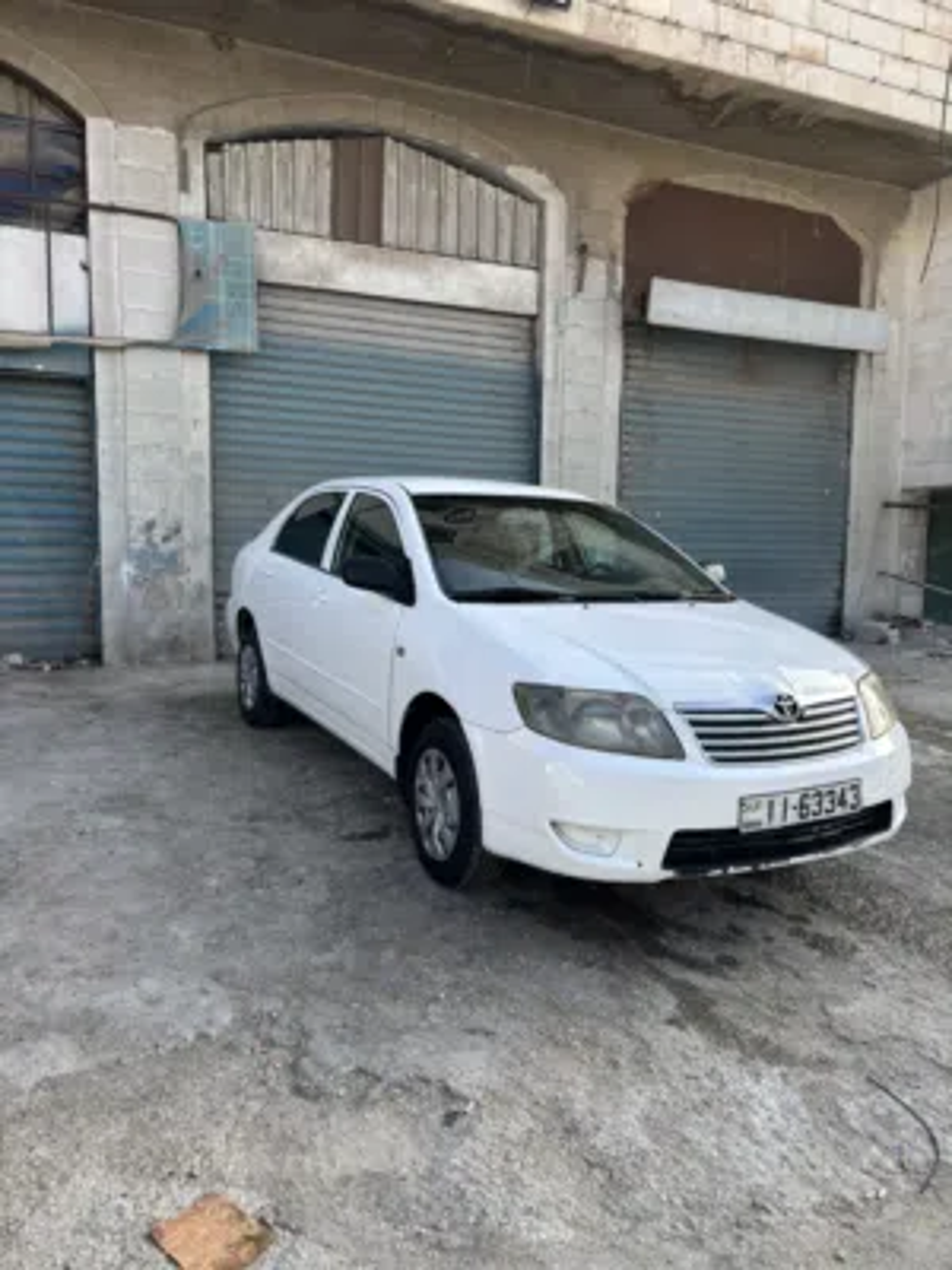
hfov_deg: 53.1
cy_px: 635
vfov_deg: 67.3
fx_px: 953
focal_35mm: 26
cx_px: 476
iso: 50
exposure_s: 1/918
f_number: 1.6
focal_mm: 5.96
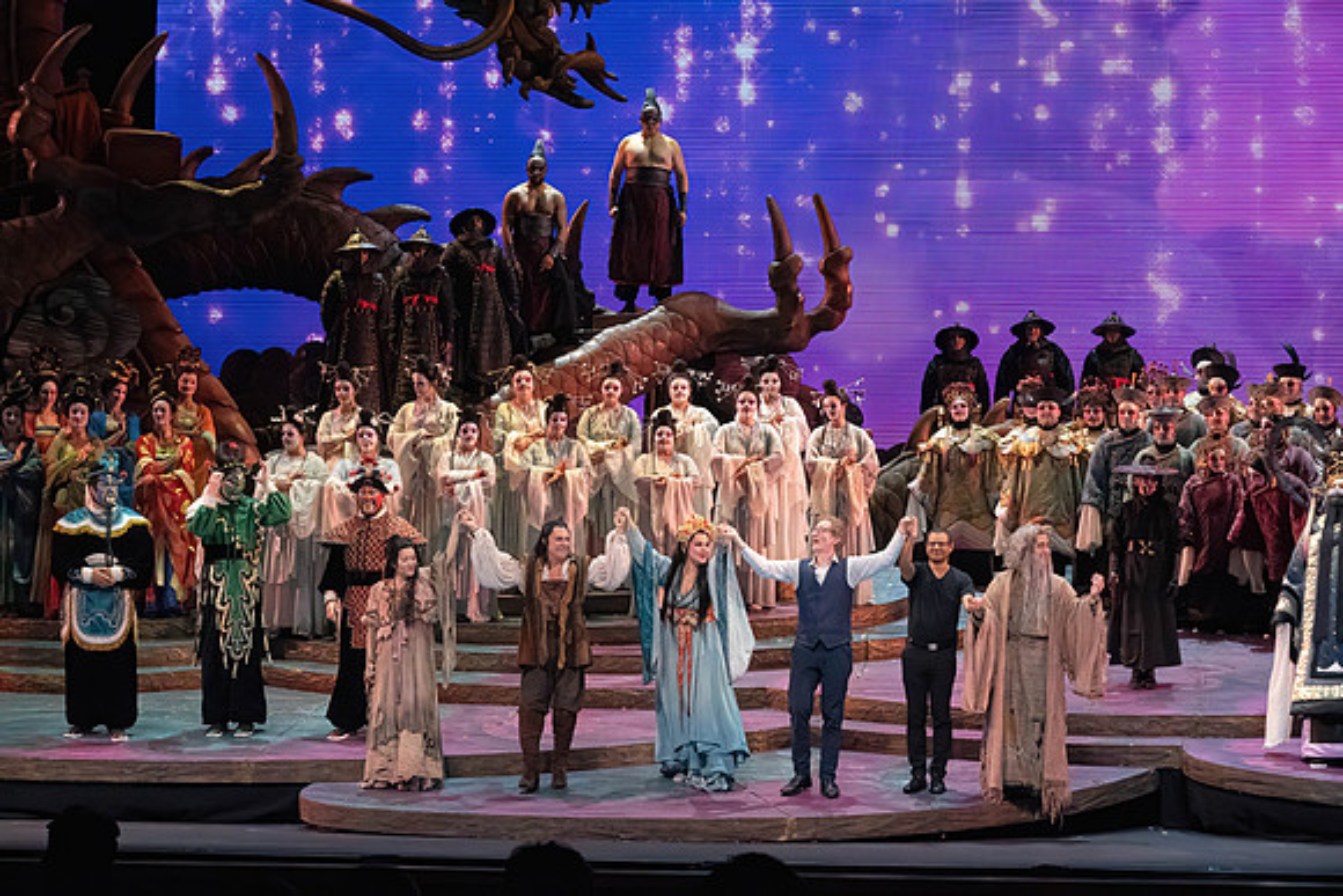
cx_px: 672
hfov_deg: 20.2
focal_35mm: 101
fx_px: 3769
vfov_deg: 13.6
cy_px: 448
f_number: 10
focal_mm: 101
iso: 20000
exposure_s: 1/1000
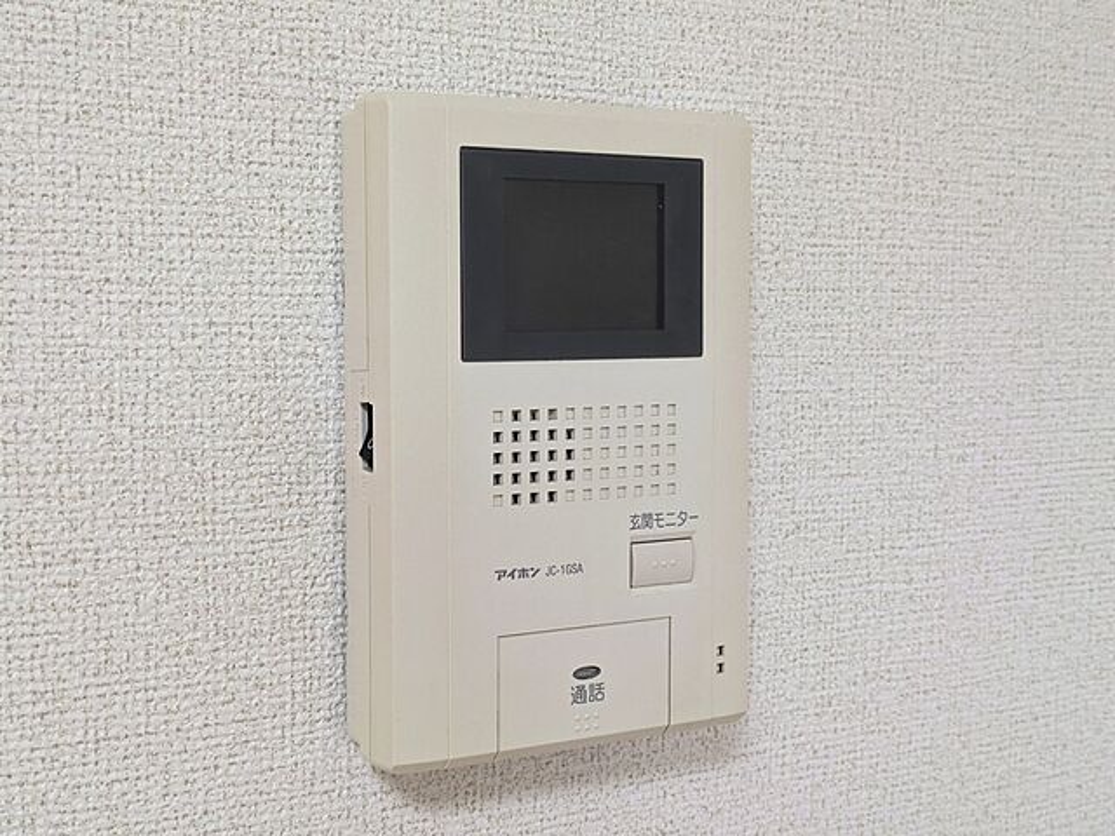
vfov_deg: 28.6
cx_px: 558
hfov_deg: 37.5
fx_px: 1643
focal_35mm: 51
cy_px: 418
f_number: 1.89
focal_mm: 5.43
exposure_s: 1/120
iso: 630
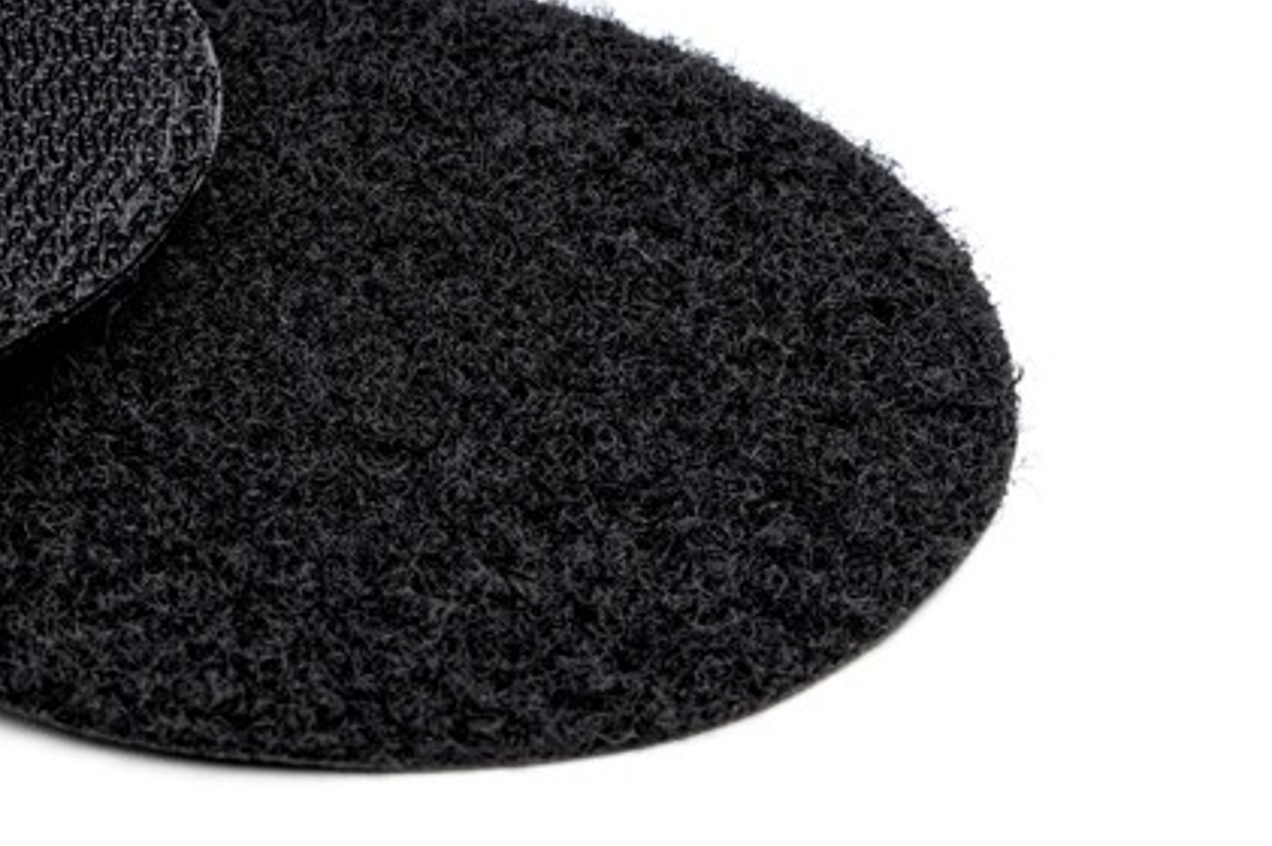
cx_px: -51
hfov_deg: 15.3
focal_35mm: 131
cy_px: 221
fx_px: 4636
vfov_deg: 10.4
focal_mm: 59.6
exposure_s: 1/10
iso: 250
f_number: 22
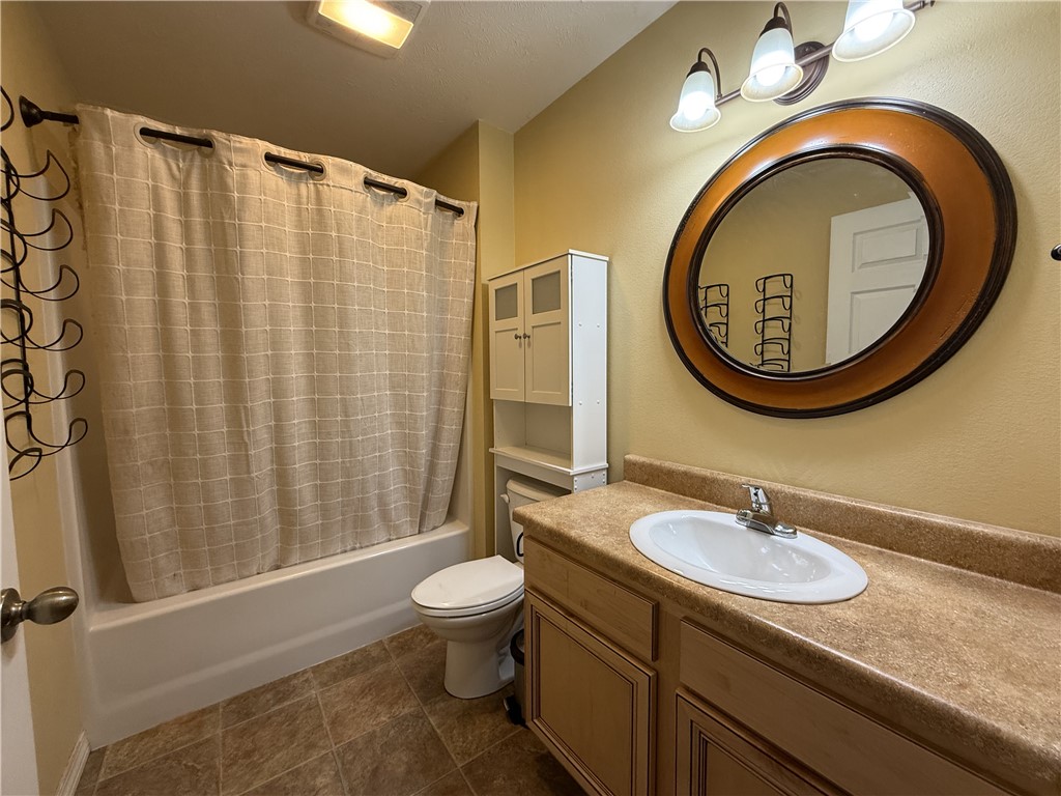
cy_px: 398
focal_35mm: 14
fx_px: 429
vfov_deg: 85.7
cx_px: 530
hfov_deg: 102.1
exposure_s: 1/120
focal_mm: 2.22
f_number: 2.2
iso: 200
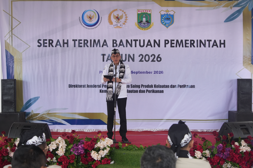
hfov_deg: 36.2
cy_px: 84
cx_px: 126
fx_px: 386
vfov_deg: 24.6
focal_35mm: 55
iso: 1250
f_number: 5.6
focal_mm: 55
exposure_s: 1/320
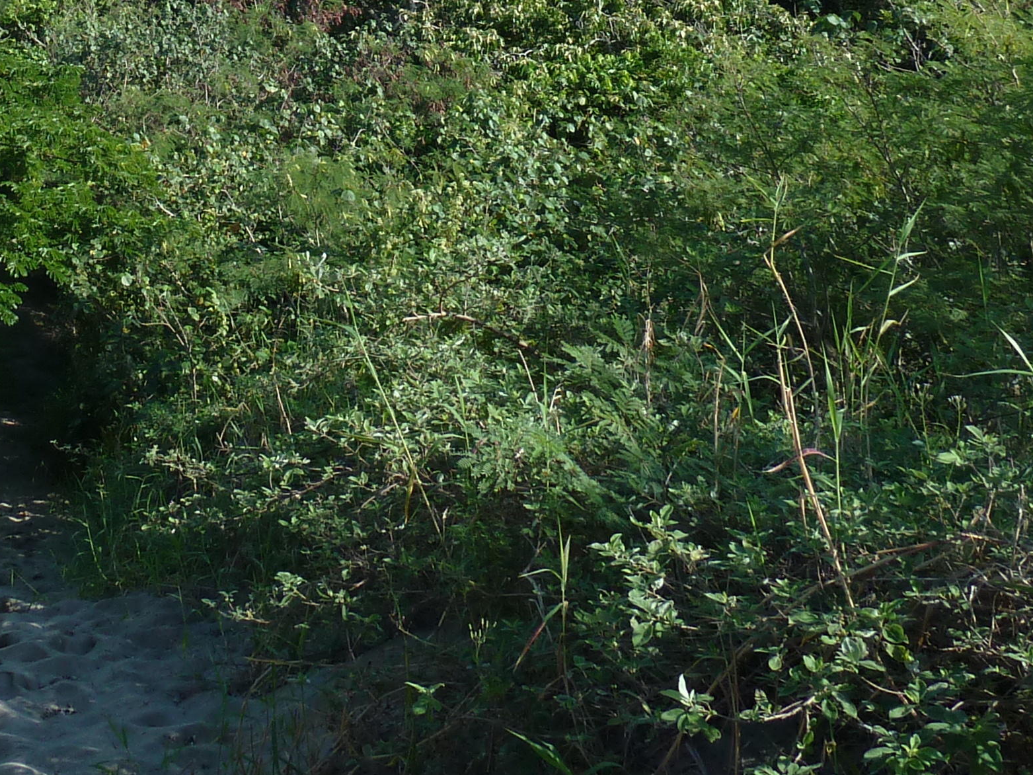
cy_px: -204
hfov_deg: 29.6
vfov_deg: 21.0
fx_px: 1910
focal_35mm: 64
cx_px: 204
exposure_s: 1/320
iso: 80
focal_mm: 4.1
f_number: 4
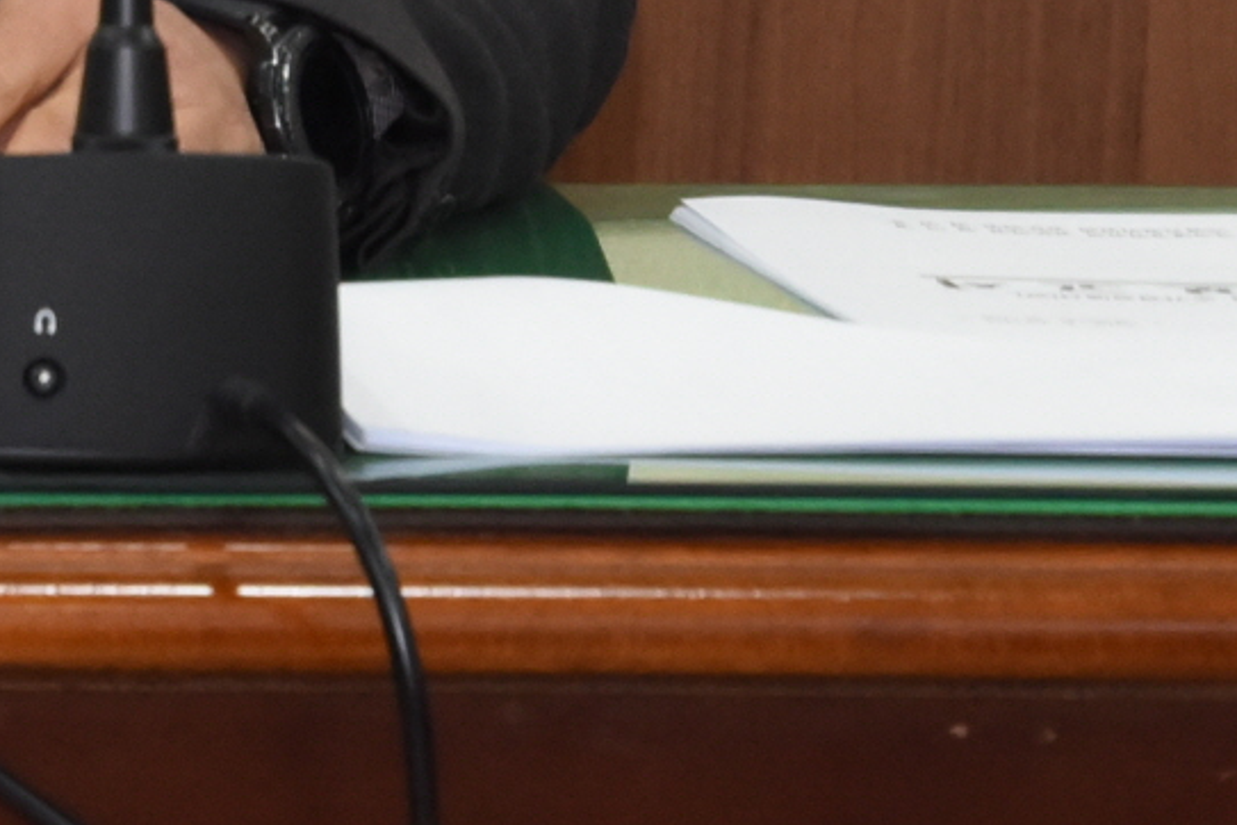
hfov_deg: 2.5
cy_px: -1165
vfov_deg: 1.6
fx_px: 28552
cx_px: -196
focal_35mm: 831
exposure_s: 1/200
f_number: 8
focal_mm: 150
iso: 3600
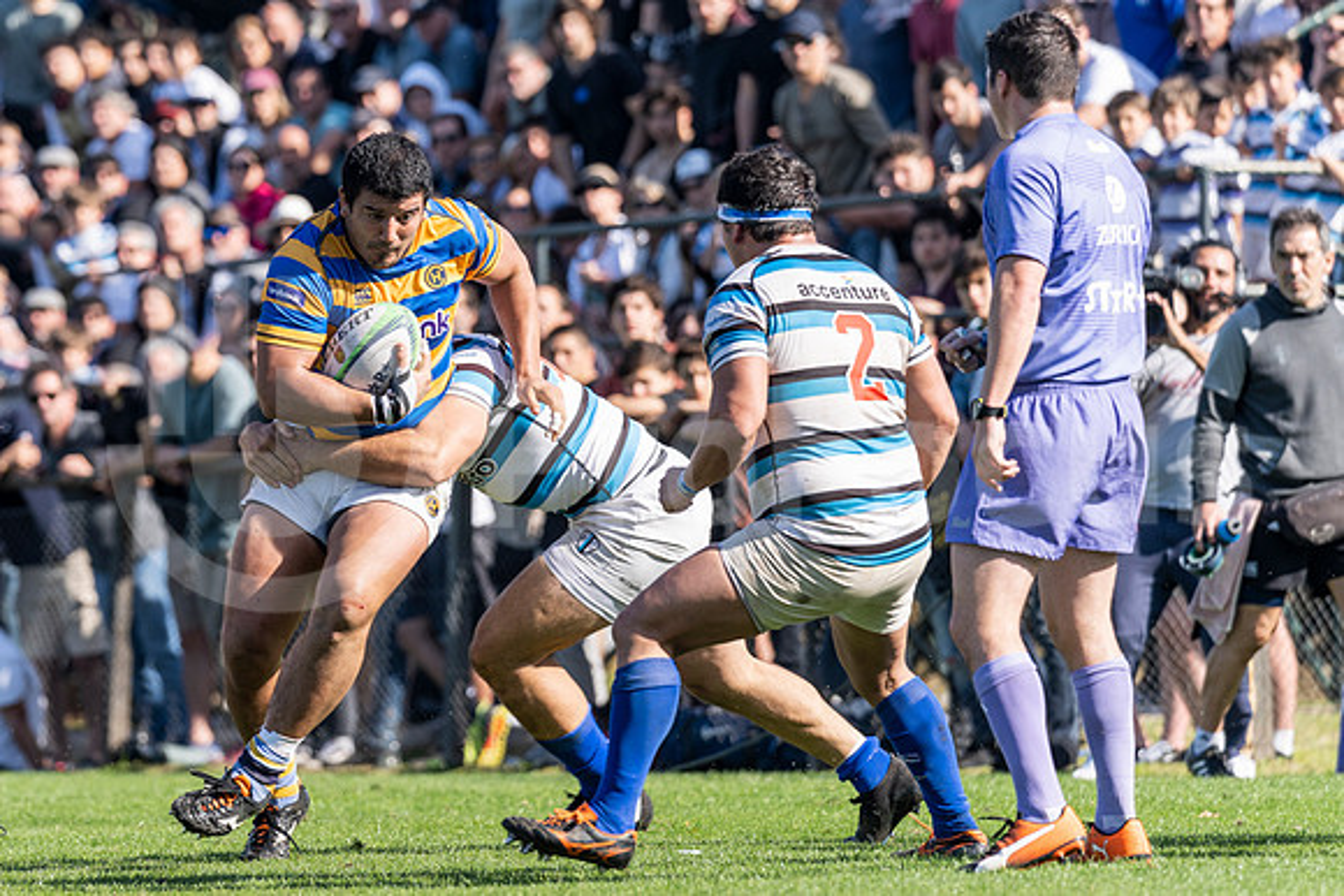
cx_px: 417
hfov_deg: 6.1
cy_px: 319
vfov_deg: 4.1
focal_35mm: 339
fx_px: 12664
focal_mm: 200
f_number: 3.5
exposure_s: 1/800
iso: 100
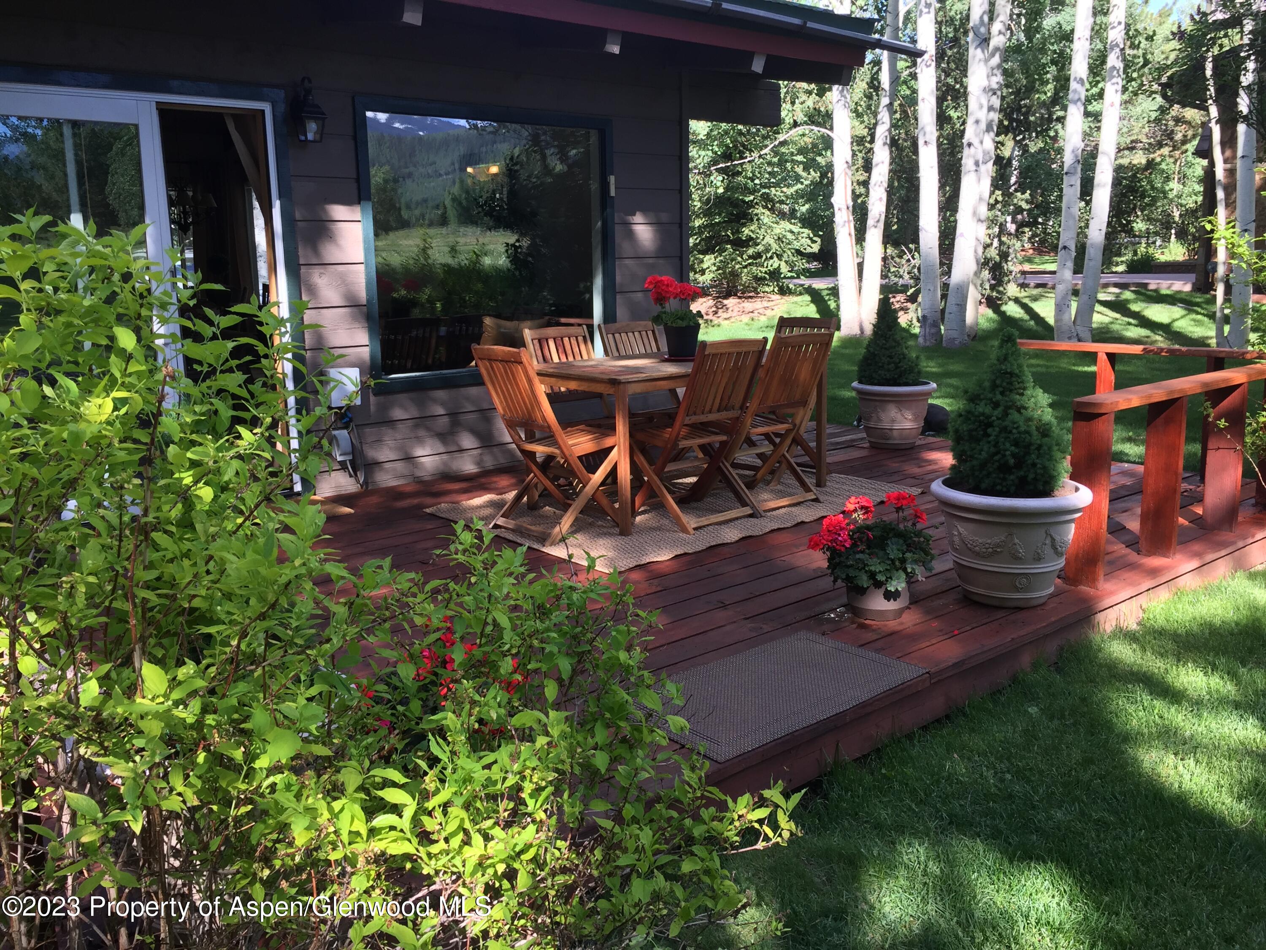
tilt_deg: -11.1
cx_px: 633
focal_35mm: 29
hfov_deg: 61.7
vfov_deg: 48.2
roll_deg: +0.4
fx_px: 1061
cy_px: 475
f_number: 2.2
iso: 32
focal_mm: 4.15
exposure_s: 1/226
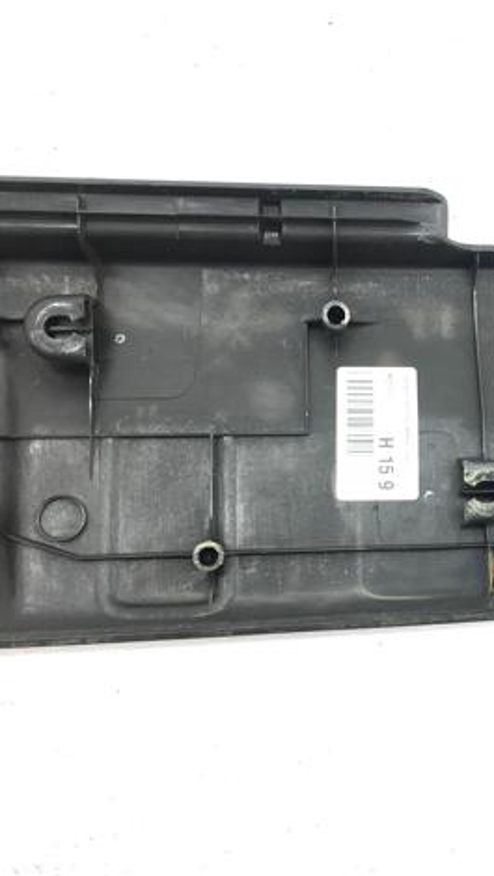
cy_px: 445
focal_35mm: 43
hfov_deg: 26.3
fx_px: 1000
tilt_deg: -77.0
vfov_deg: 47.3
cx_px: 492
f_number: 2.2
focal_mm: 4.15
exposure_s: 1/114
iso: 25
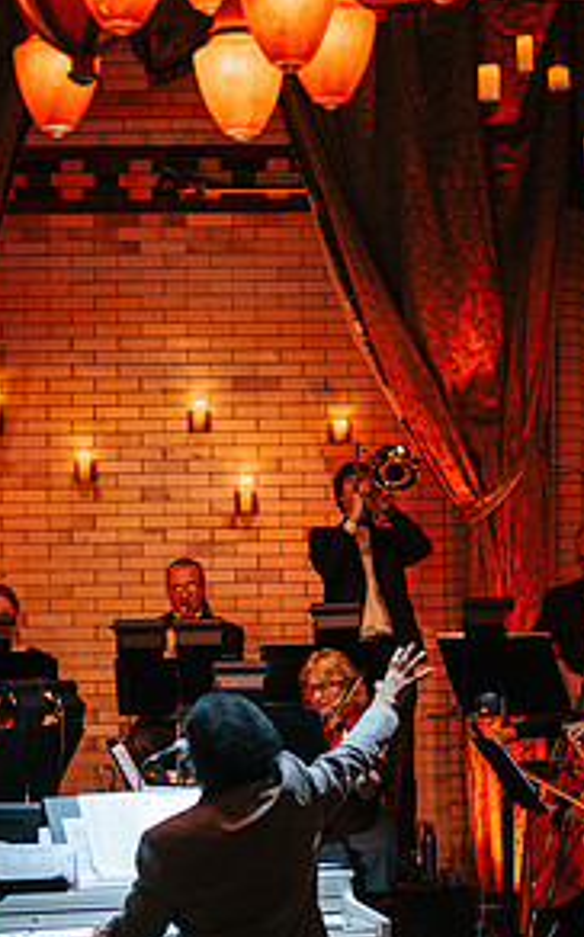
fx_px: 2807
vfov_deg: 18.9
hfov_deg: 11.9
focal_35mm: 110
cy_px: 501
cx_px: 241
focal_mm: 70
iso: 1000
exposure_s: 1/80
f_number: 2.8
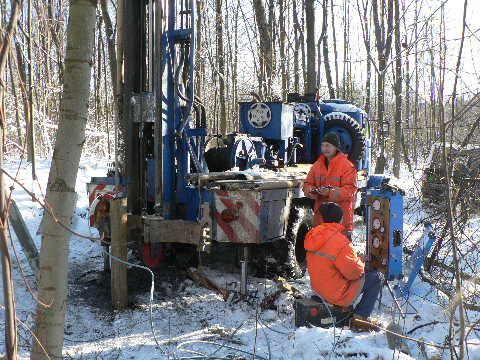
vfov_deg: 39.7
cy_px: 180
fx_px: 499
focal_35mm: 36
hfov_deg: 51.4
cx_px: 240
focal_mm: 6
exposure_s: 1/100
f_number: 3.6
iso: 80
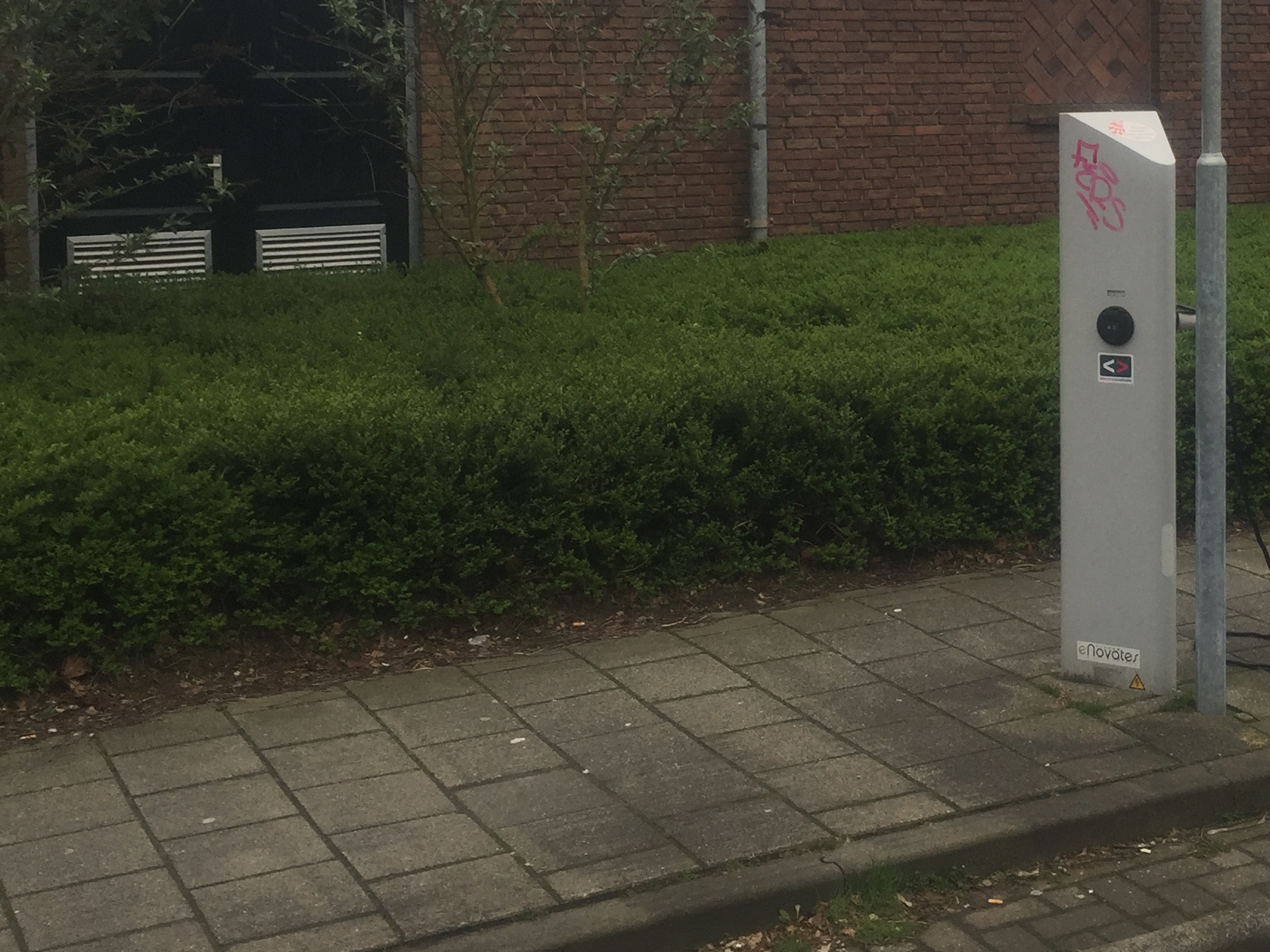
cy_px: 211
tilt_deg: -2.2
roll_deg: -0.2
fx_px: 2018
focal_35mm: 55
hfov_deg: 33.9
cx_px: 1017
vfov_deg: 26.1
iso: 32
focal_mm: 4.15
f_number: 2.2
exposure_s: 1/141
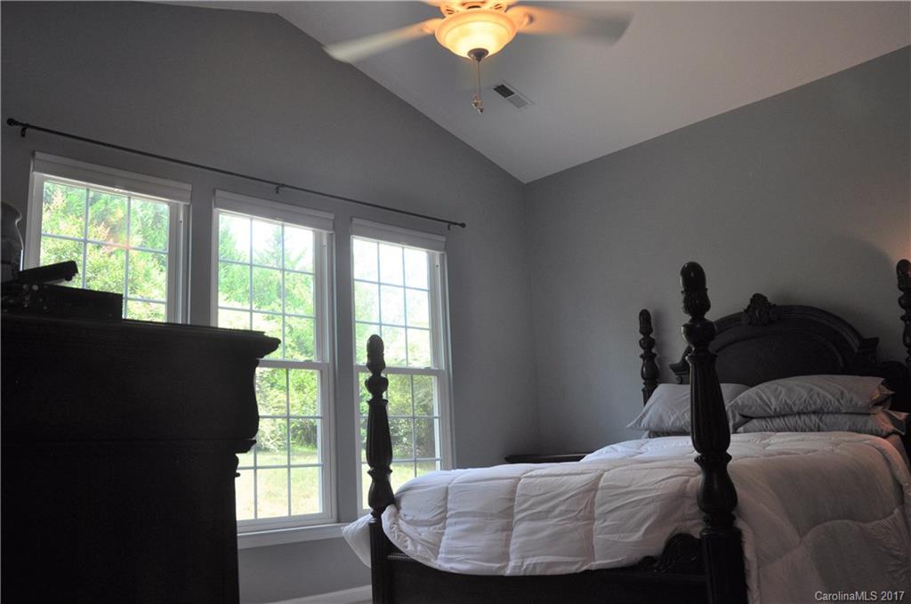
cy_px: 302
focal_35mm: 33
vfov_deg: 39.8
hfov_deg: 57.3
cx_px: 456
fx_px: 834
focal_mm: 22
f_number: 8
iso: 500
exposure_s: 1/60
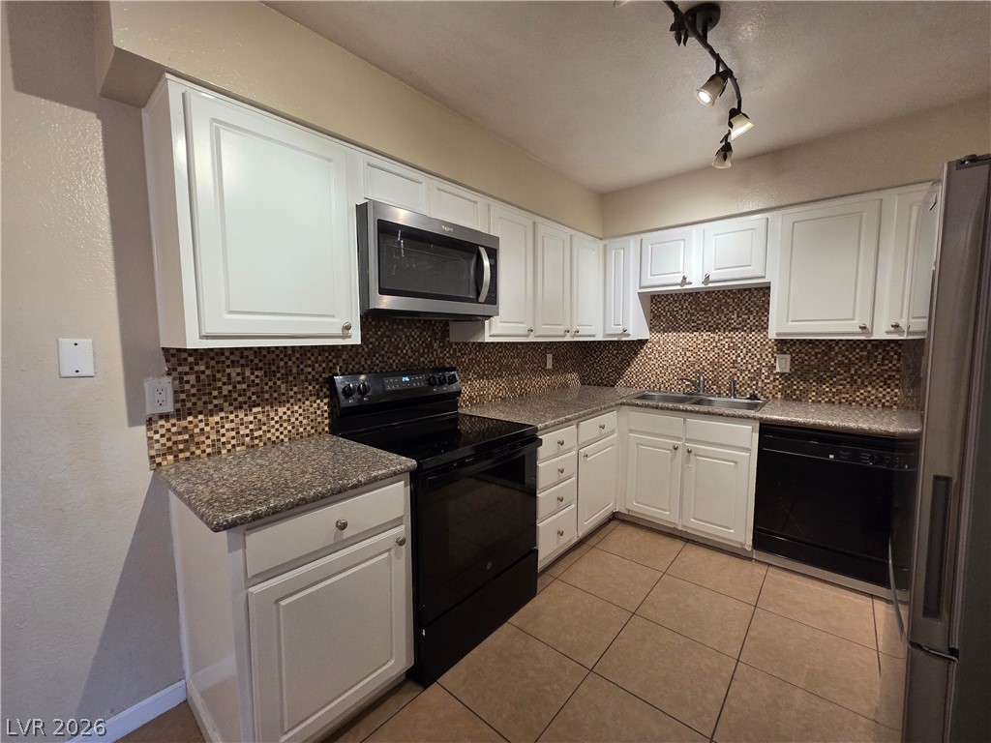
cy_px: 372
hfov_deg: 106.2
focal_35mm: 13
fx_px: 372
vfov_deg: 89.9
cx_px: 496
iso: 250
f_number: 2.2
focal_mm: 2.2
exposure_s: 1/60
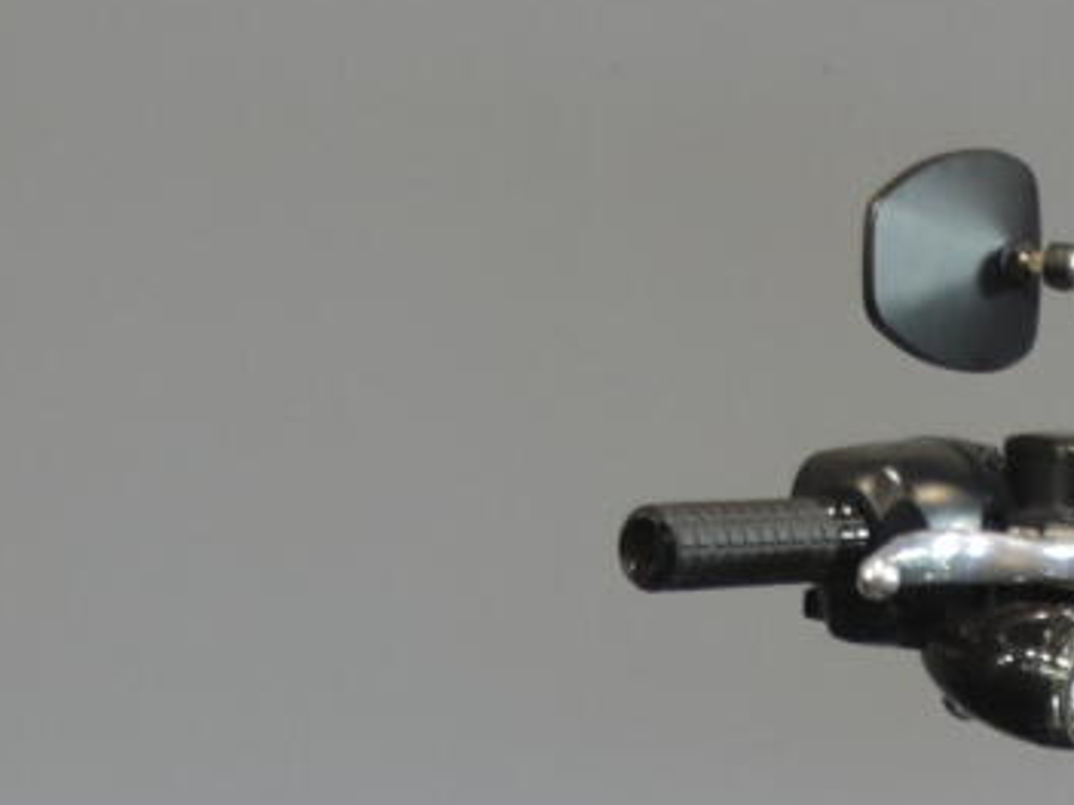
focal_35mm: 214
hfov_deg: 9.2
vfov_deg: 6.7
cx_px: 627
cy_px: 1535
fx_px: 6637
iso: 1000
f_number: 4.2
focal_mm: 26
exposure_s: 1/30
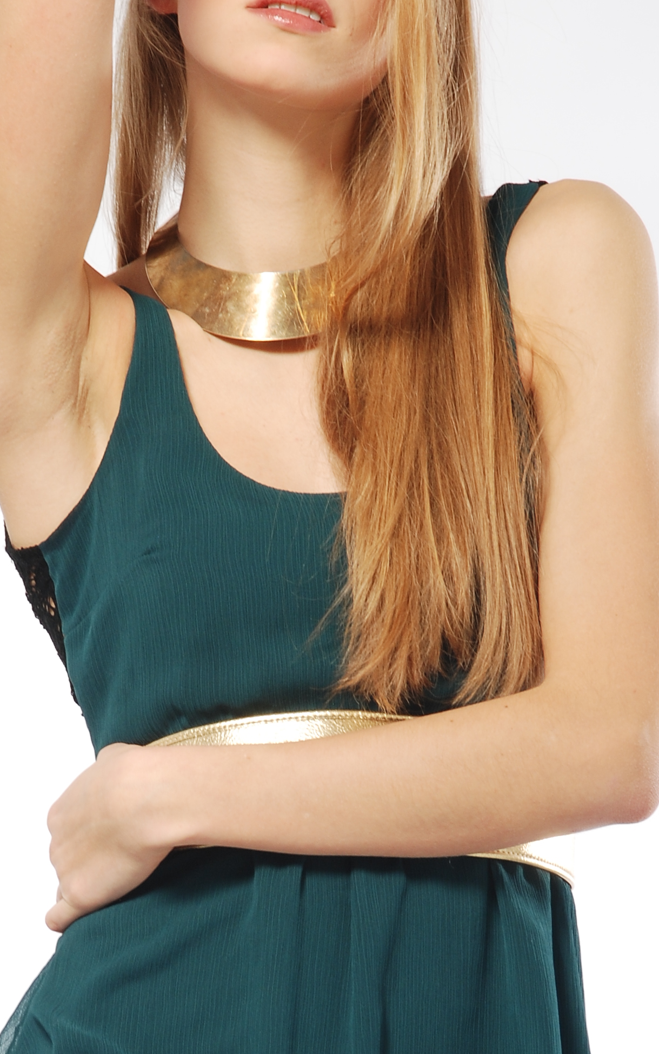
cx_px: 289
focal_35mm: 304
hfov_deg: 4.3
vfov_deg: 6.9
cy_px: 753
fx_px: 8734
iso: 125
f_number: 13
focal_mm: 100
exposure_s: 1/125
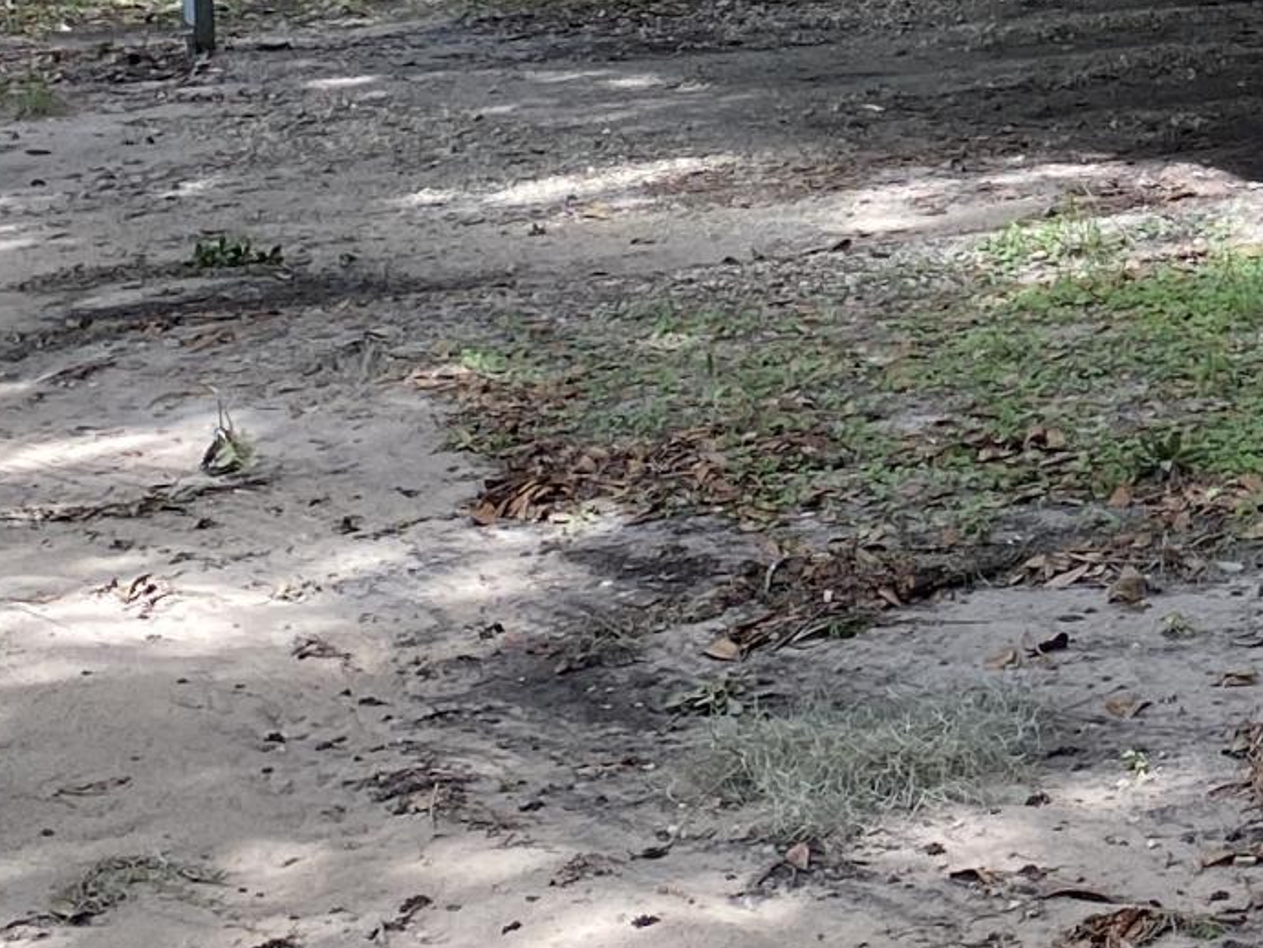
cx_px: 2050
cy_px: -382
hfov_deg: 15.6
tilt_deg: -1.0
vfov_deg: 12.6
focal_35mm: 113
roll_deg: +0.7
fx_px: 4124
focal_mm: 4.25
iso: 32
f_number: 1.8
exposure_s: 1/122
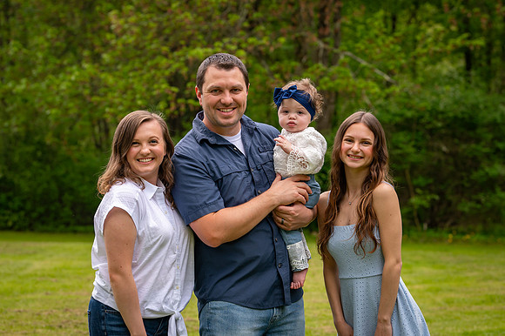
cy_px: 123
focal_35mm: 116
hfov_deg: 17.6
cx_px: 275
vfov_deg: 11.7
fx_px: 1632
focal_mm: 92
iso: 400
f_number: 5
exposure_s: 1/800
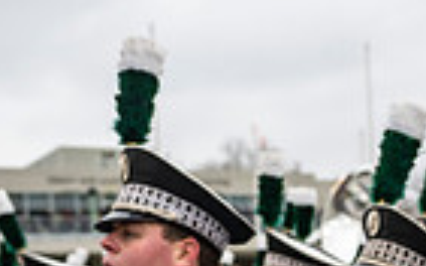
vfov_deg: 12.2
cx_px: 375
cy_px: 431
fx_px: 1172
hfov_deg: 20.2
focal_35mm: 101
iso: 100
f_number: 2.8
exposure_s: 1/500
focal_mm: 24
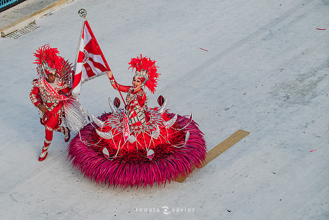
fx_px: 1161
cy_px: 100
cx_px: 124
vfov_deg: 10.8
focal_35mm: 127
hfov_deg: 16.1
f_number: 5.6
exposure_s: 1/1600
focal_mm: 102
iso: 200
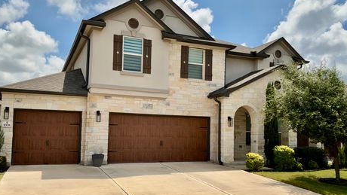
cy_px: 111
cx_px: 167
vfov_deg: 36.6
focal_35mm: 32
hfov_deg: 61.0
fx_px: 295
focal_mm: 3
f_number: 1.8
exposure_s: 1/3788
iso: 25
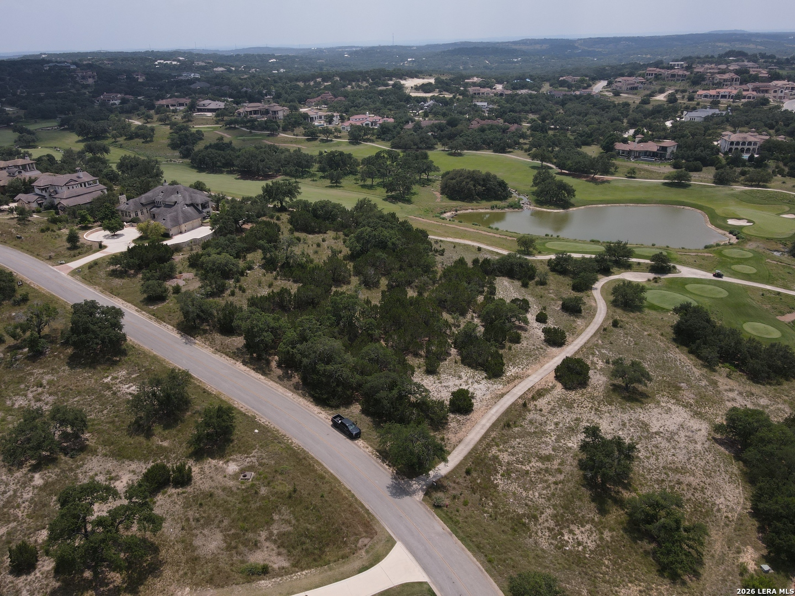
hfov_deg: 71.6
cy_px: 298
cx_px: 398
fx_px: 551
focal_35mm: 24
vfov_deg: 56.8
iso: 100
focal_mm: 4.5
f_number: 2.8
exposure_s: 1/1000
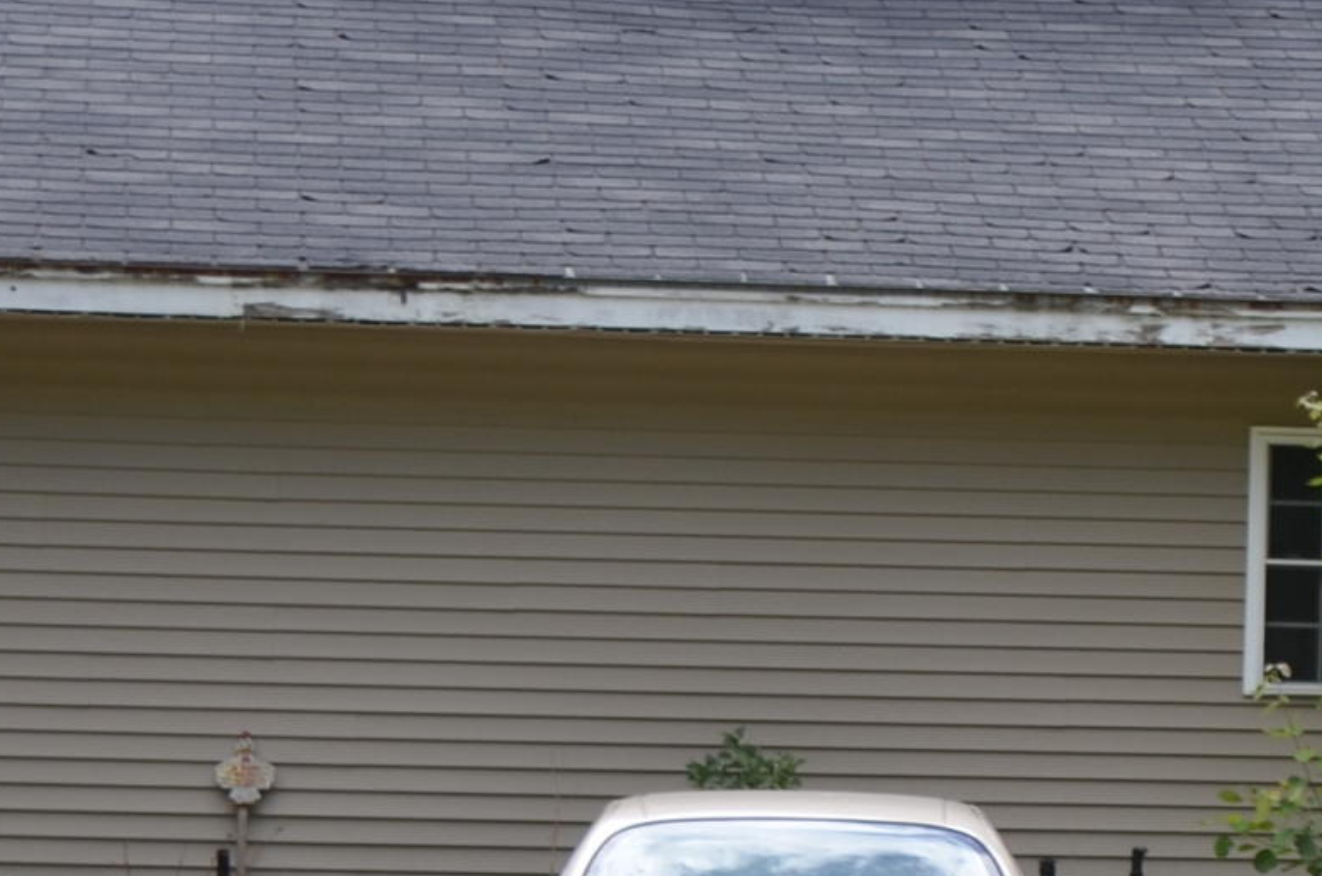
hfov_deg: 8.8
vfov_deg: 5.9
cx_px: 1629
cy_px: -89
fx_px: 8465
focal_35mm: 231
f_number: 5.3
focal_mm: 40
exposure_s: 1/200
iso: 110
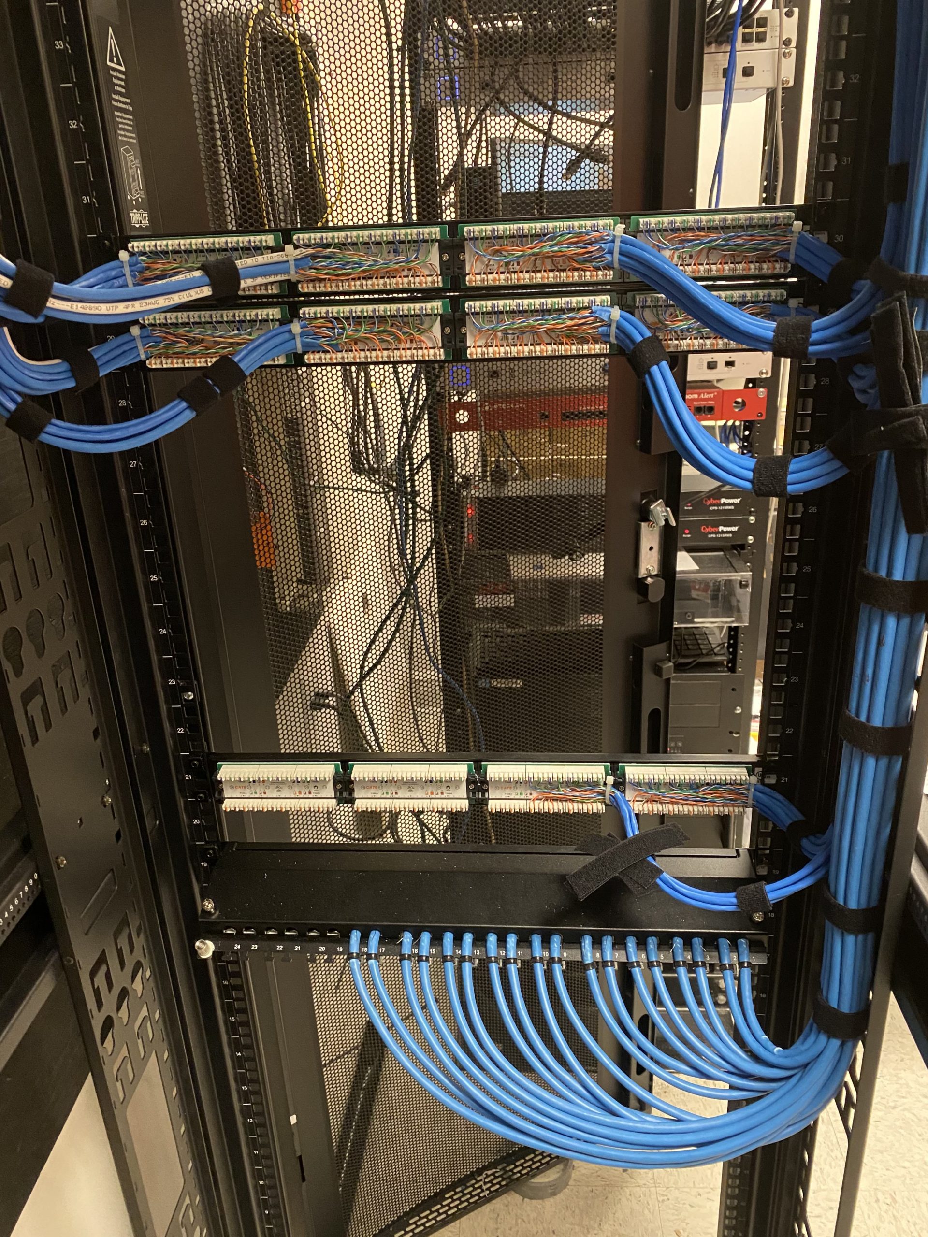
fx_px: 929
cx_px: 464
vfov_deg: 67.3
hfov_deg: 53.1
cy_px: 618
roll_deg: +2.5
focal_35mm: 26
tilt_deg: -22.4
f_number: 1.8
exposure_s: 1/40
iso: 500
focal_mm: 4.25
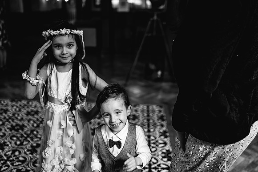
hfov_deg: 52.6
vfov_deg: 36.5
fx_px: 261
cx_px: 129
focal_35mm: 36
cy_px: 86
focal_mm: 35
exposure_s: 1/250
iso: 400
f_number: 1.8
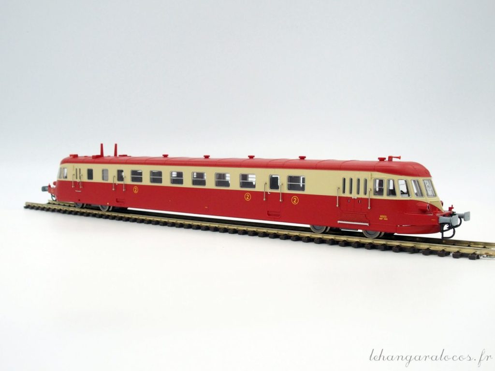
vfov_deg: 37.7
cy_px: 186
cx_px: 248
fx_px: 543
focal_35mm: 38
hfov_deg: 49.0
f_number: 4
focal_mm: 8.1
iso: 400
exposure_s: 1/400
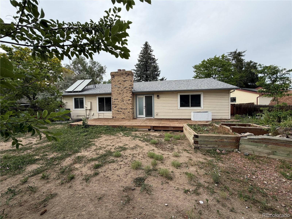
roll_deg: +1.4
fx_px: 118
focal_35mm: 14
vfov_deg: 85.7
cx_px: 146
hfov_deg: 102.1
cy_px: 110
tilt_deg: -1.9
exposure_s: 1/549
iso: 40
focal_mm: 2.22
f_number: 2.2
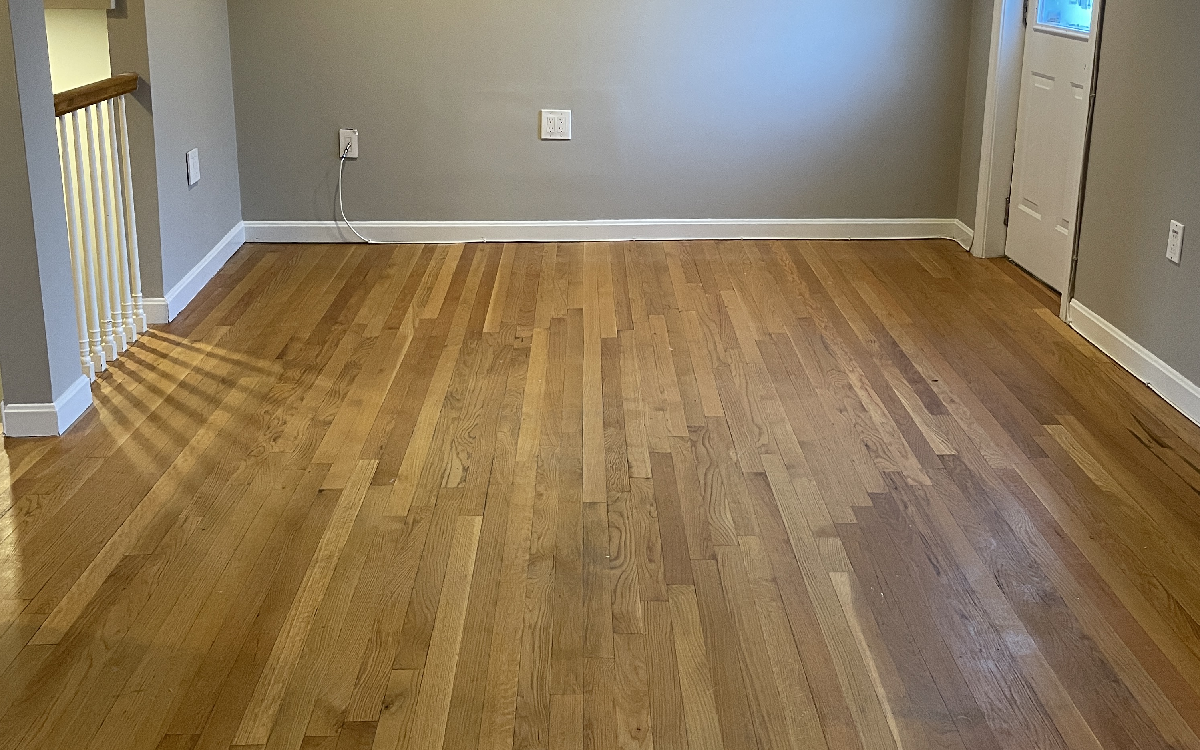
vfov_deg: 34.1
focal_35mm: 37
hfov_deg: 52.7
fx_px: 1210
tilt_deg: -13.2
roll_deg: -0.3
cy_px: 236
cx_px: 599
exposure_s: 1/60
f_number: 1.6
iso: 250
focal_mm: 4.2
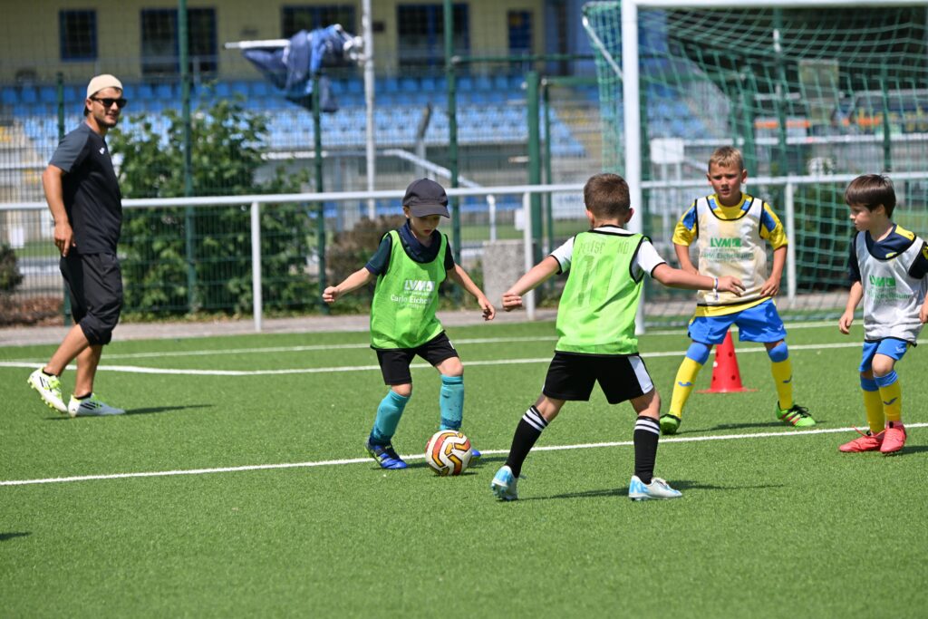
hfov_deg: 9.4
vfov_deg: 6.2
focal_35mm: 220
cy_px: 310
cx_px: 464
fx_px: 5672
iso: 180
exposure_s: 1/1600
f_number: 5.3
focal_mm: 220
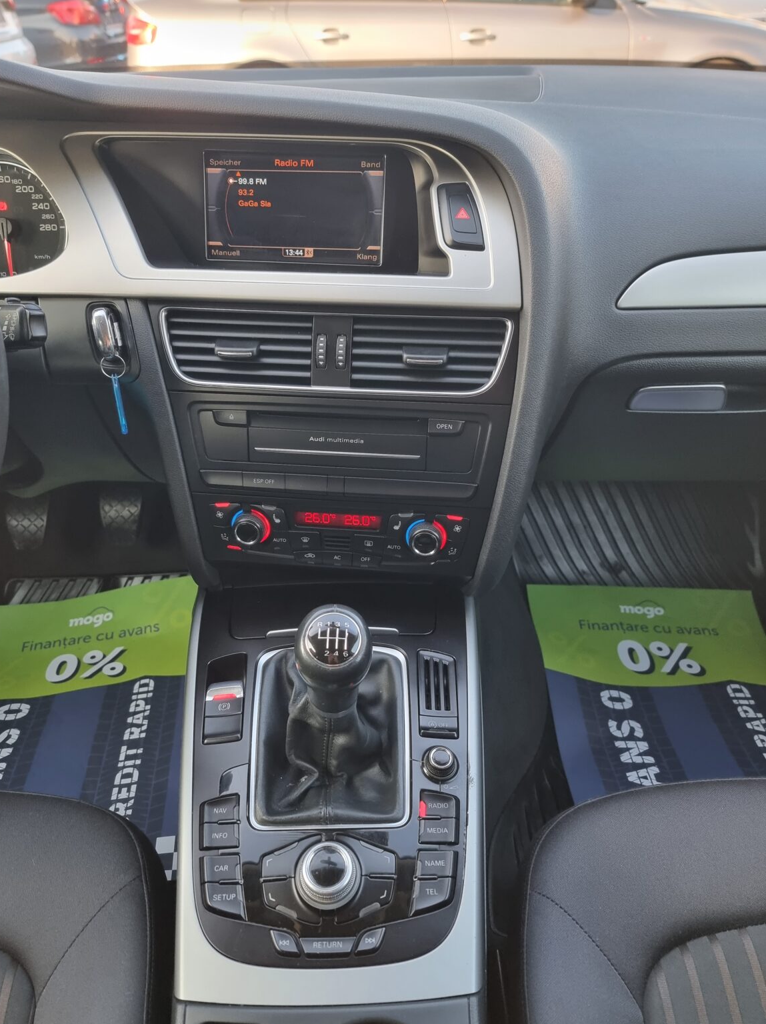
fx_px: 739
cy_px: 511
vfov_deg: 69.4
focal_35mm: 25
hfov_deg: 54.8
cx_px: 368
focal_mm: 6.7
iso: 160
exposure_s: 1/100
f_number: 1.8
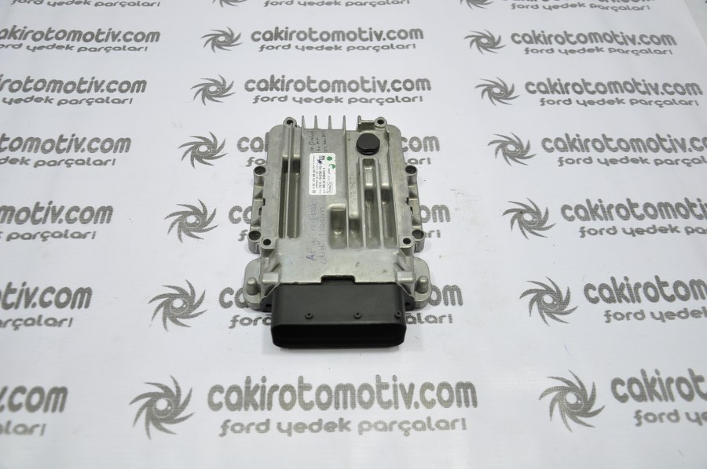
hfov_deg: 57.3
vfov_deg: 39.9
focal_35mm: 33
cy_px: 234
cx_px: 354
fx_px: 647
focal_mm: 22
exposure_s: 1/40
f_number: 4.5
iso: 220
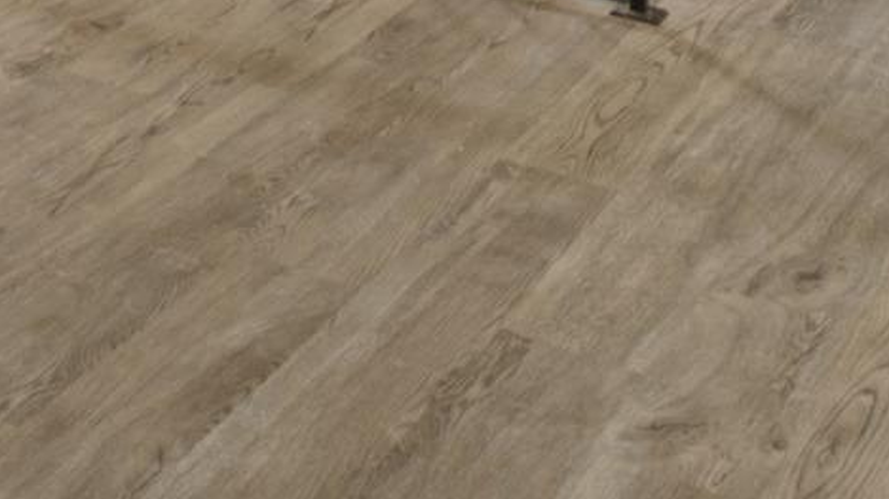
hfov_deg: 23.1
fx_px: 1980
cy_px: -741
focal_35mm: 84
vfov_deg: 11.5
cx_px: -184
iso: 400
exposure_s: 1
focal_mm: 10
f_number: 8
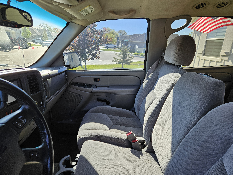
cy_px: 88
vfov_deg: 58.9
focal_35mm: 23
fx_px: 155
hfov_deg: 73.9
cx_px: 116
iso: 40
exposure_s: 1/237
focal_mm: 5.4
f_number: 1.8
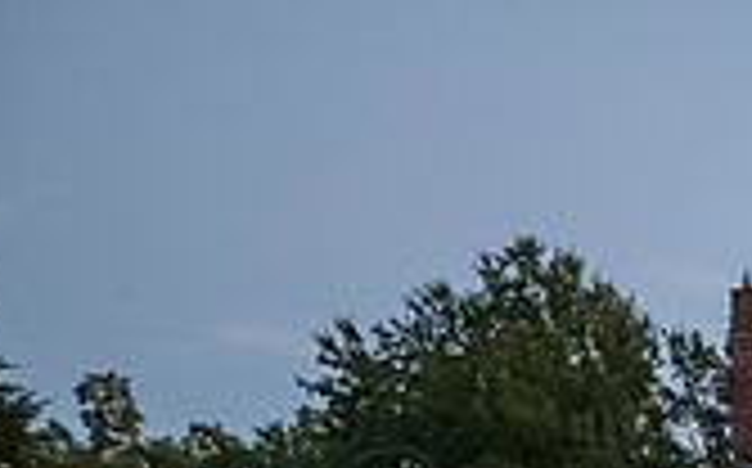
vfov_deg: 20.5
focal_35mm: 52
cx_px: 1190
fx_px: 1065
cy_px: 737
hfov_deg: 25.8
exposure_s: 1/60
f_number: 2.8
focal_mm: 14
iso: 5000
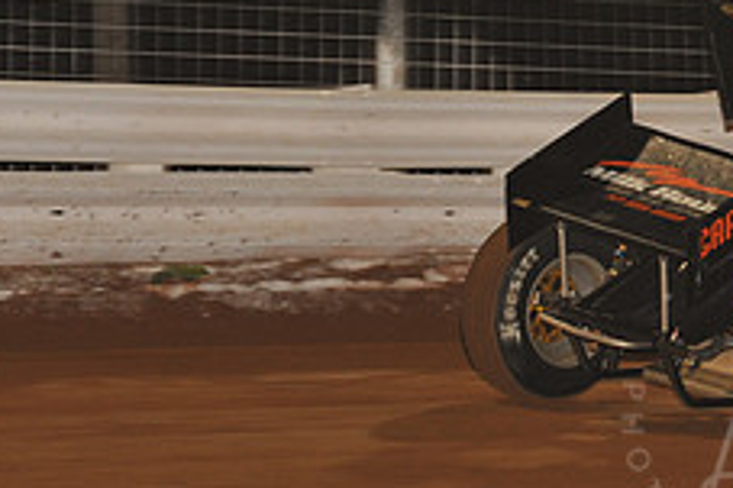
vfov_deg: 3.7
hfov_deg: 5.5
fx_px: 7548
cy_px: 113
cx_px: 814
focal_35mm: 371
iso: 1250
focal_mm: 145
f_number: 6.3
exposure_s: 1/320
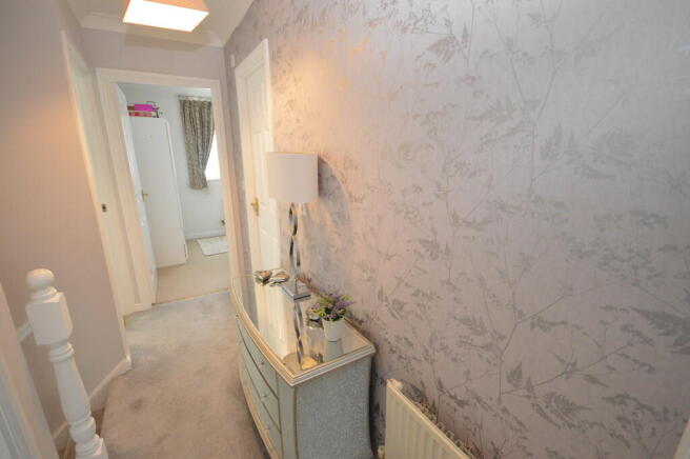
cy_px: 230
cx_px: 345
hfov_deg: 100.4
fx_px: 287
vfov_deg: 77.2
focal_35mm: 15
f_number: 4
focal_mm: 10
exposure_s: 1/60
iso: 2200
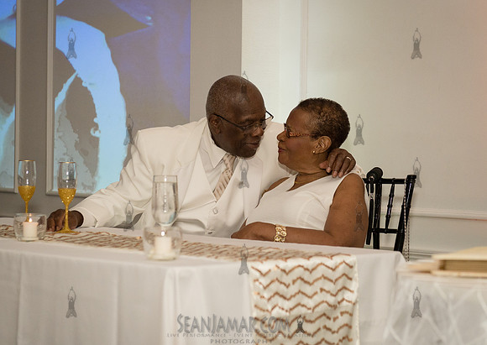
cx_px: 253
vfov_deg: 15.4
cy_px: 169
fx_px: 1273
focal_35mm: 92
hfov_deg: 21.7
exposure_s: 1/500
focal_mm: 70
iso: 2500
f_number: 4
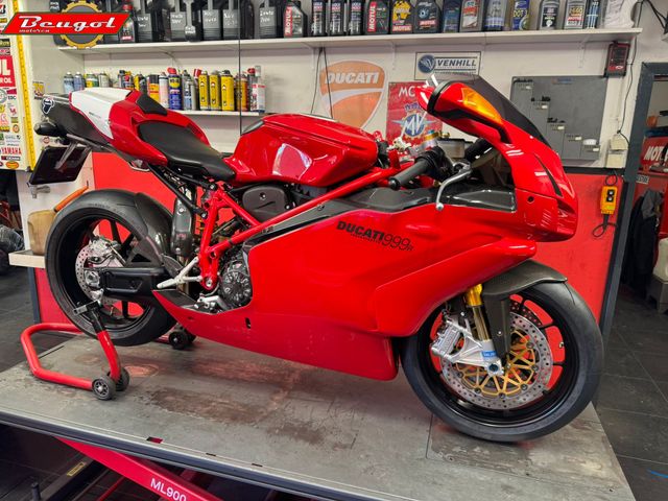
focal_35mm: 24
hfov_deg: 71.6
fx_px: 463
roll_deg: -1.1
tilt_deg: -13.0
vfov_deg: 56.8
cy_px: 250
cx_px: 334
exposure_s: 1/50
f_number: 1.78
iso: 125
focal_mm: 6.76
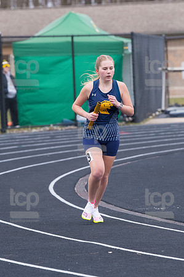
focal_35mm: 277
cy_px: 138
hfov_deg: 5.0
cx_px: 92
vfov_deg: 7.4
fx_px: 2128
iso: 2000
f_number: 5
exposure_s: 1/1600
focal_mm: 185
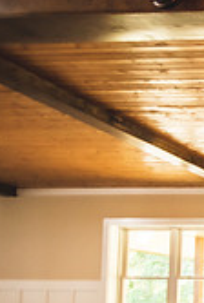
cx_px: 508
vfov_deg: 38.3
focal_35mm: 49
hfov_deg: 14.5
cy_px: 255
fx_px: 415
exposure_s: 1/250
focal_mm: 14
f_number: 2.8
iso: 1000
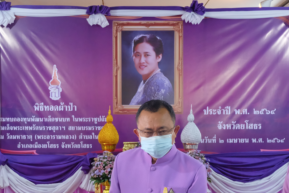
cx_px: 140
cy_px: 192
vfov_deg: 16.1
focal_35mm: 83
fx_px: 666
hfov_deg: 24.5
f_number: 4.5
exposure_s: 1/70
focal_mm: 25.6
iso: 4000
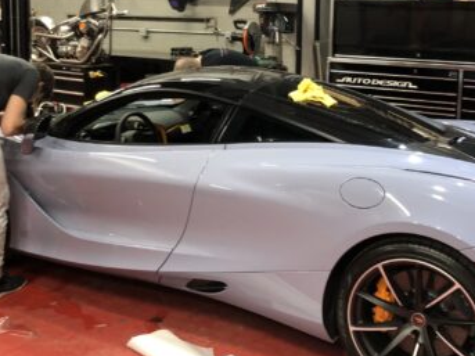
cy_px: 96
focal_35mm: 49
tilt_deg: -6.2
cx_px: 270
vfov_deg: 29.3
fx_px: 672
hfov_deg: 38.8
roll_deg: +1.0
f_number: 1.8
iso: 40
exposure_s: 1/15
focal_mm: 4
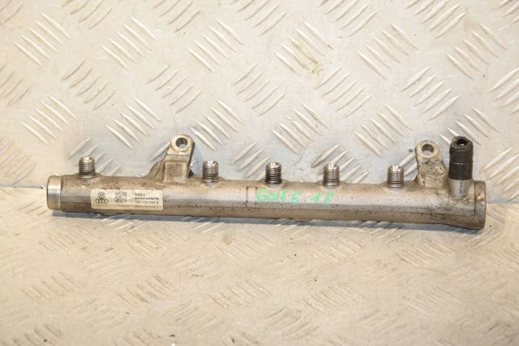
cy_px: 173
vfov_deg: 12.2
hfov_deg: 18.2
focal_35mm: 112
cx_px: 260
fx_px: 1621
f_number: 7.1
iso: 1600
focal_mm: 75
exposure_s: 1/200
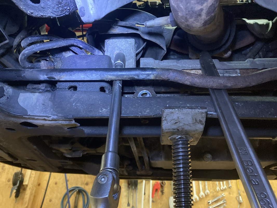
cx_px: 138
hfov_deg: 63.4
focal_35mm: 28
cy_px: 104
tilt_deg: +26.9
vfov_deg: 49.7
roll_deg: -3.1
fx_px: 224
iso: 500
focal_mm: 3.99
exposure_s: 1/25
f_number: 1.8
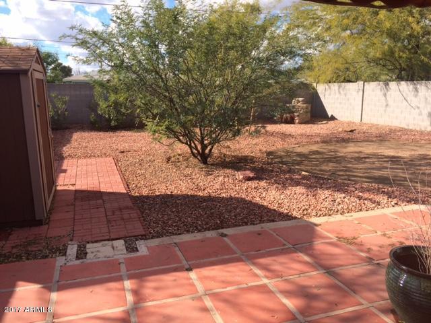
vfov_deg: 48.2
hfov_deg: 61.7
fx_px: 361
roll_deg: -0.3
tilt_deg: -11.7
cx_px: 216
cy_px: 162
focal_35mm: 29
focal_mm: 4.15
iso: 32
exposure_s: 1/1244
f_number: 2.2
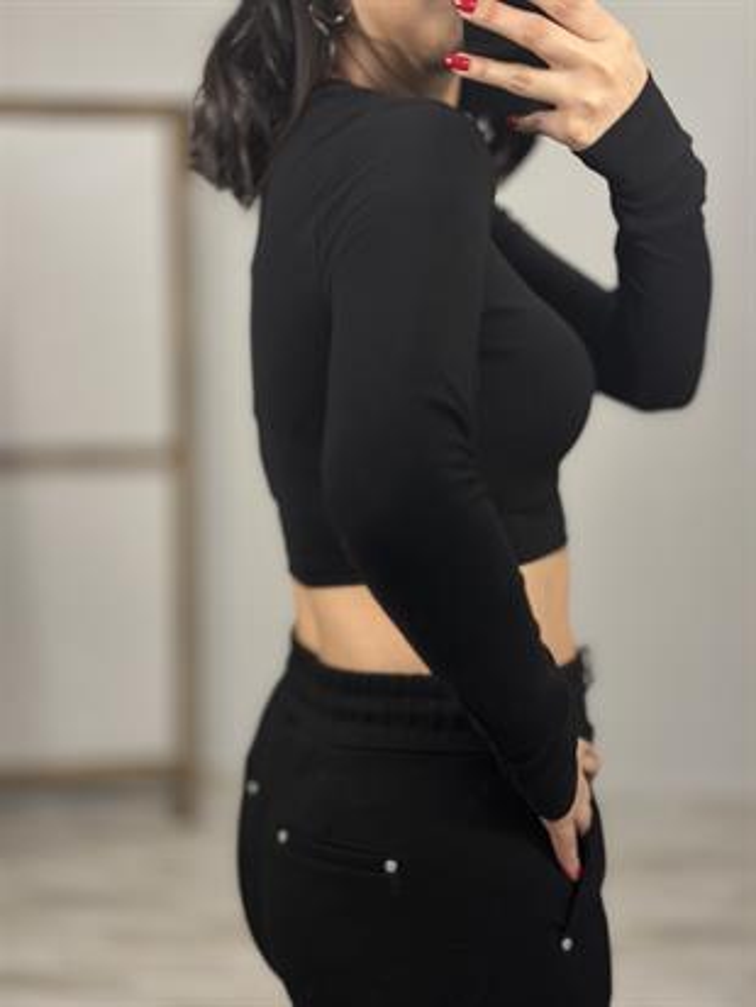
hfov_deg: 30.3
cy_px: 504
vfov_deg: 39.6
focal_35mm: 48
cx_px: 378
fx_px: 1397
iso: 100
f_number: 1.78
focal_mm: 6.86
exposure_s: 1/100
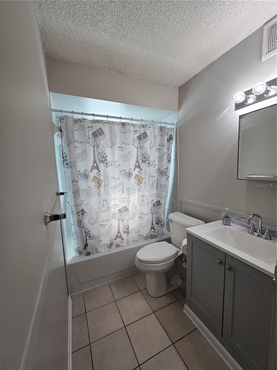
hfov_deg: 89.9
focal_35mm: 13
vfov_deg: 106.2
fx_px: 139
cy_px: 185
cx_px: 138
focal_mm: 2.2
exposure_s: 1/60
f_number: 2.2
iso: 50
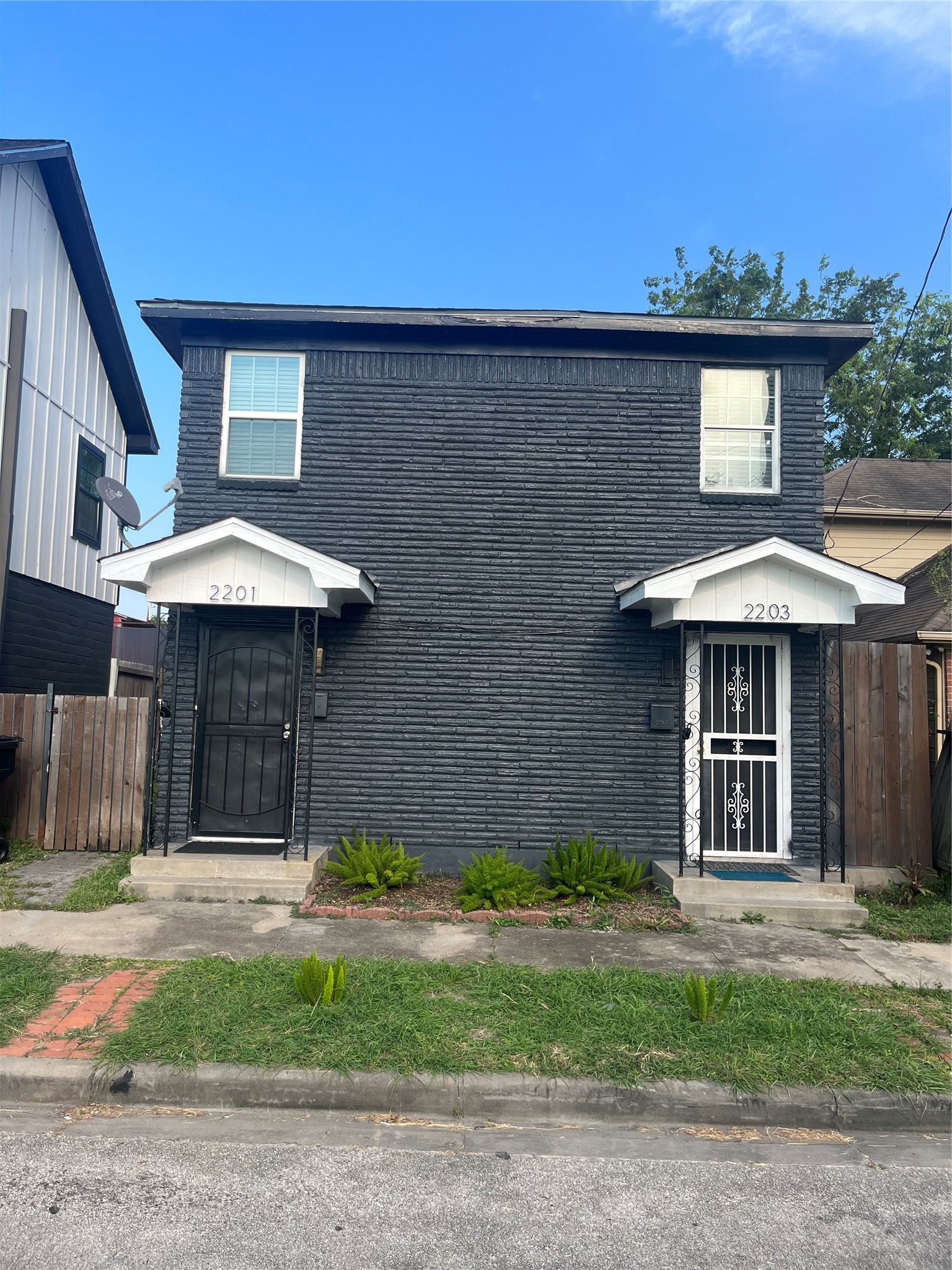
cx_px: 476
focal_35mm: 26
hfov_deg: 53.1
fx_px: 953
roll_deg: -2.7
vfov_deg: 67.3
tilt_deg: +4.7
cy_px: 635
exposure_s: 1/913
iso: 50
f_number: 1.6
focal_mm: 5.1
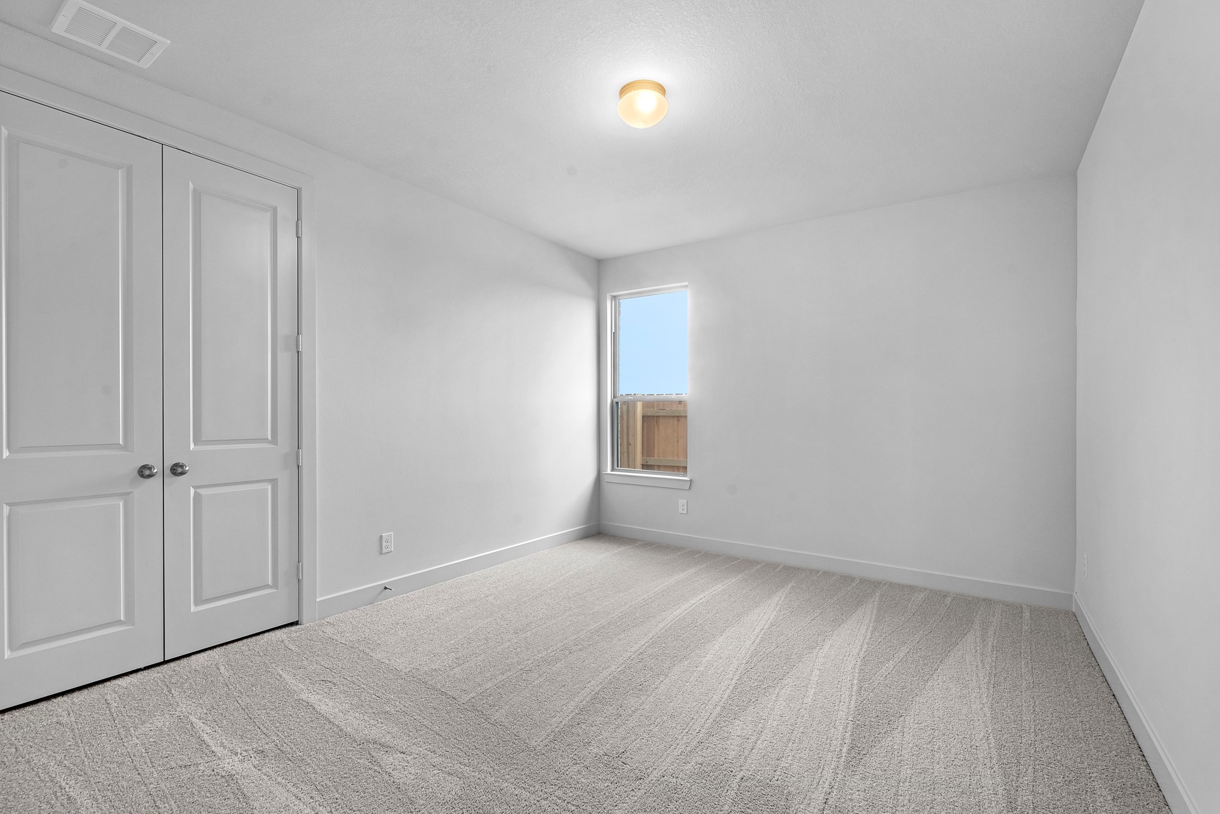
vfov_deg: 77.4
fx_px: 508
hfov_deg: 100.4
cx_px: 604
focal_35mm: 15
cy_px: 410
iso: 250
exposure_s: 1/40
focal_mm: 14
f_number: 9
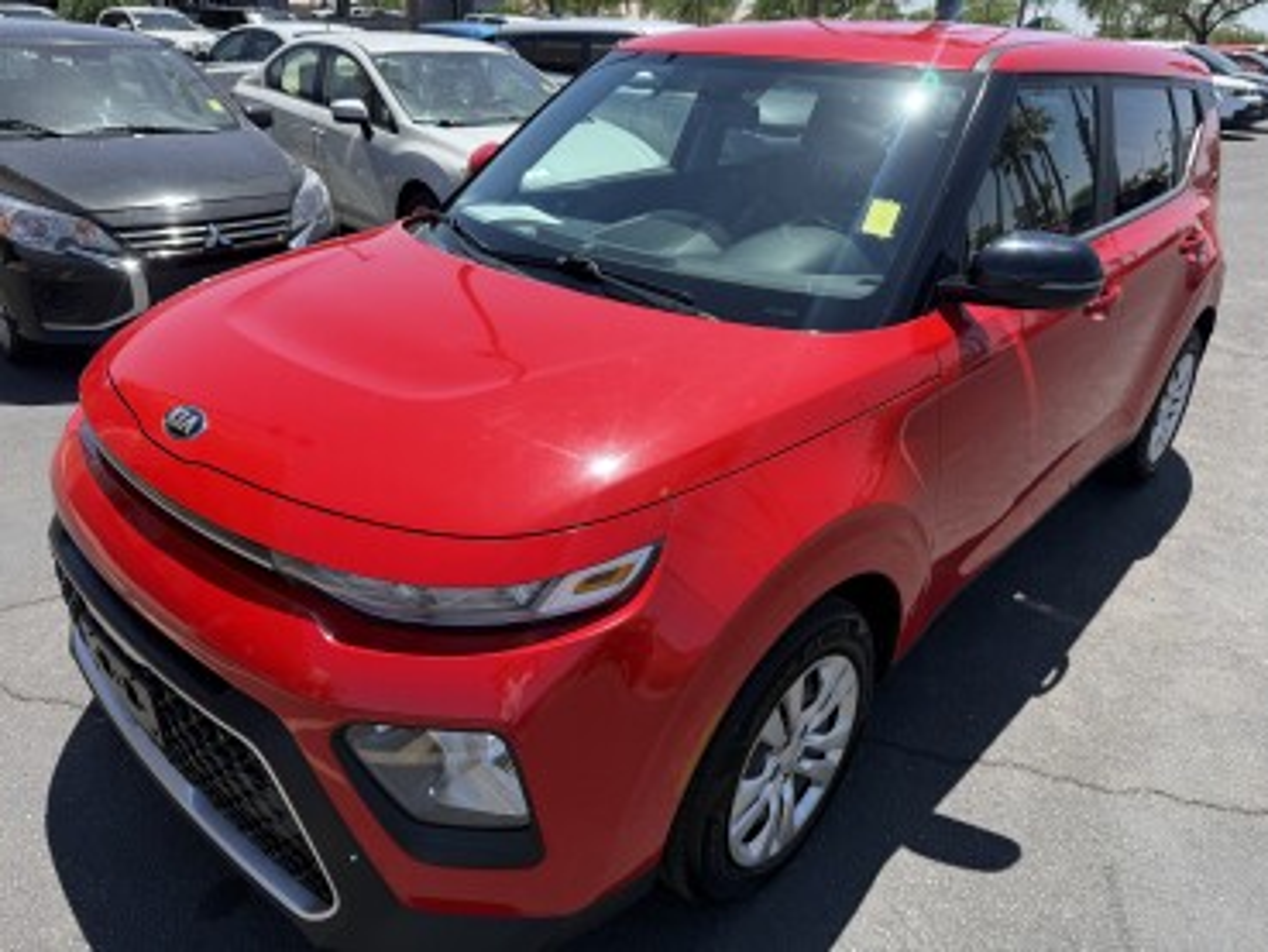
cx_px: 634
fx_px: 879
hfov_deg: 71.6
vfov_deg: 56.8
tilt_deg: -26.1
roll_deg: -3.0
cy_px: 476
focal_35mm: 24
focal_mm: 6.76
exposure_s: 1/2299
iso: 80
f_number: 1.78
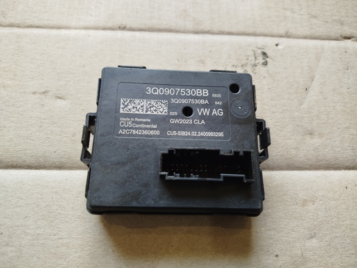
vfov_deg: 56.8
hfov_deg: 71.6
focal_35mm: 24
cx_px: 178
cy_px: 134
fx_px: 248
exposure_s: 1/50
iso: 125
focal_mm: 5.31
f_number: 1.7
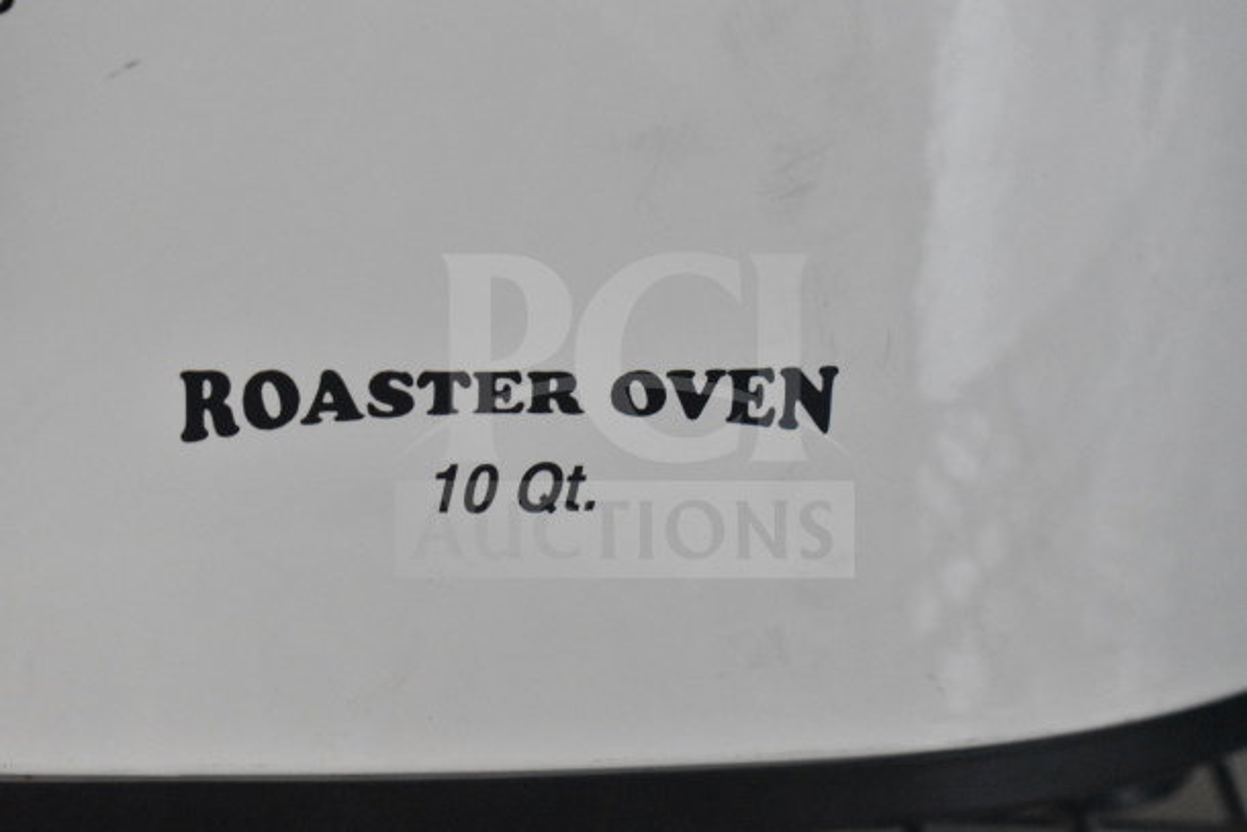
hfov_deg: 24.6
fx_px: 2858
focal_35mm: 82
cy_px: 416
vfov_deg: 16.6
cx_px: 624
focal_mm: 55
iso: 9000
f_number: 5.6
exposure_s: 1/100
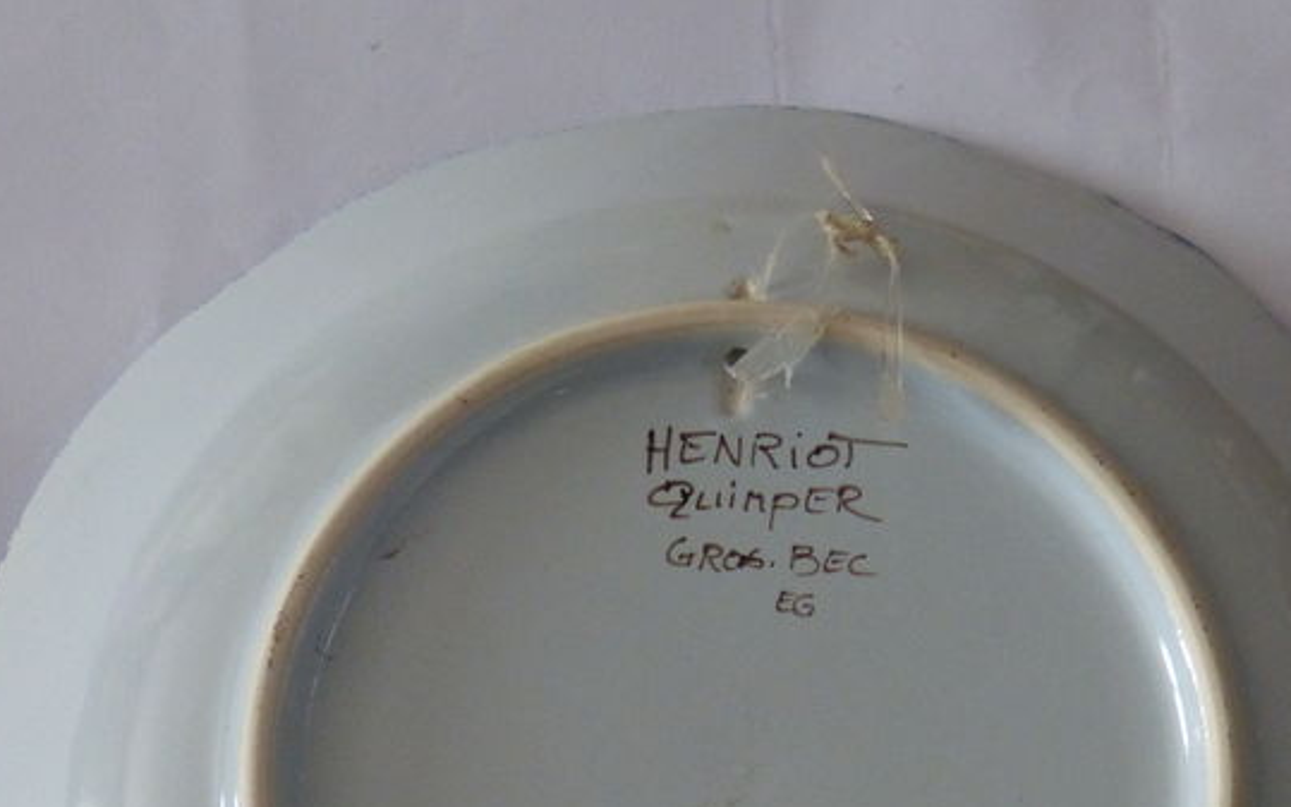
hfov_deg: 33.4
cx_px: 783
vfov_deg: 20.3
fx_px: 2146
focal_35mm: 61
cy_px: 896
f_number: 3
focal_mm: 5.4
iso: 400
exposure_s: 1/30
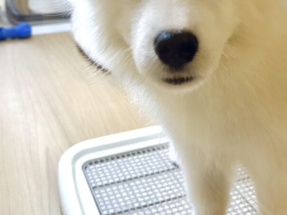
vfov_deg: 29.8
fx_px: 398
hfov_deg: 39.5
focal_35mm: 48
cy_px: 54
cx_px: 171
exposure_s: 1/148
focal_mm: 6.86
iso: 64
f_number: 1.78
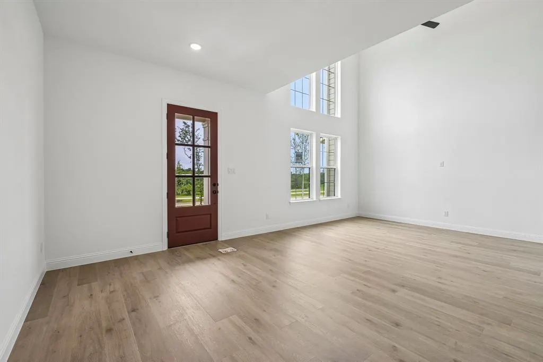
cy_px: 181
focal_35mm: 16
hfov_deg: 96.8
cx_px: 272
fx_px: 241
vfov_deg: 73.7
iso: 400
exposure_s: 1/250
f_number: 8
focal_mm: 16
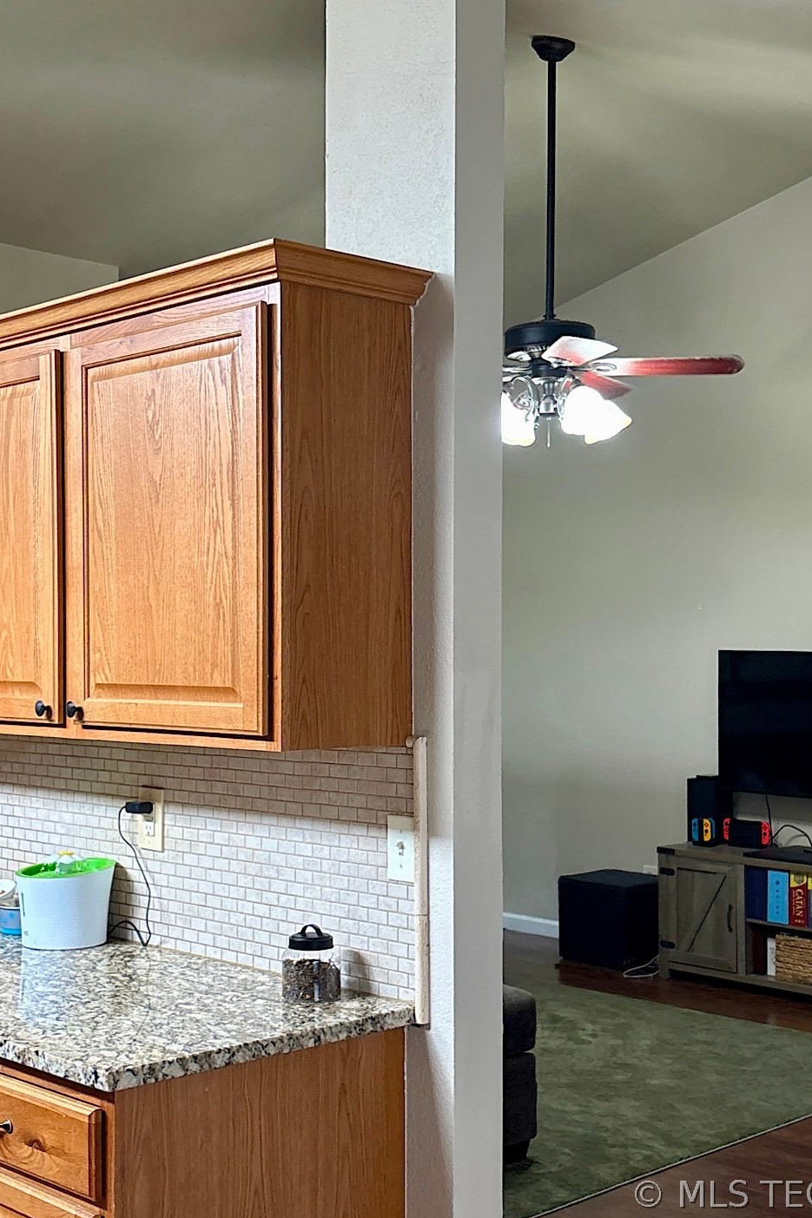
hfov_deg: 35.9
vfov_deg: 51.9
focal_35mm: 37
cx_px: 360
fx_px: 1252
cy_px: 598
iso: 160
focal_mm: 5.96
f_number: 1.6
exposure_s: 1/60
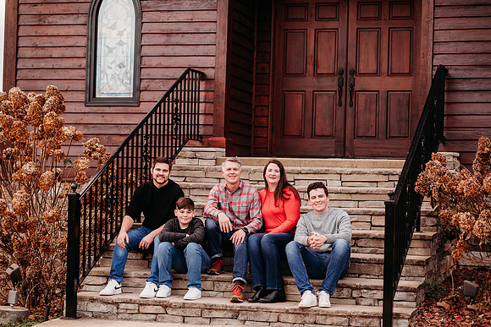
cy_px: 164
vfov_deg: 16.1
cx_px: 246
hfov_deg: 23.9
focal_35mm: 85
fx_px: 1160
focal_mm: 85
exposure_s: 1/500
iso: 250
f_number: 2.2
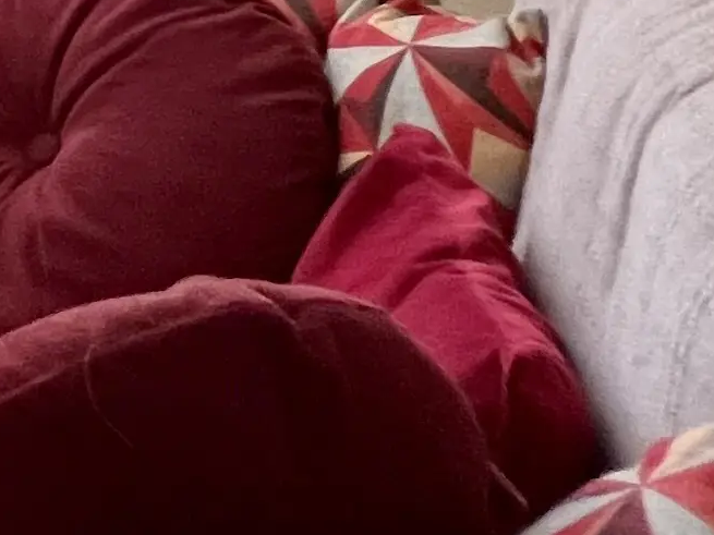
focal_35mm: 80
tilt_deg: +1.9
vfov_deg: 14.4
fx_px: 1650
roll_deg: -0.5
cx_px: -1032
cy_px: -622
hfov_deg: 14.6
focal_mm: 1.57
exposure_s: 1/72
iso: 250
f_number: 1.8
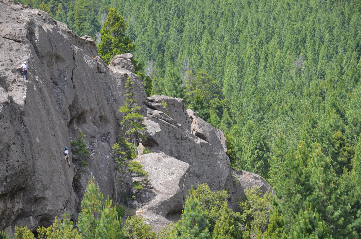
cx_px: 180
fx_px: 1531
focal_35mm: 153
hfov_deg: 13.4
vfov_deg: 8.9
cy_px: 120
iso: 280
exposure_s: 1/500
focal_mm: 102
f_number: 5.6
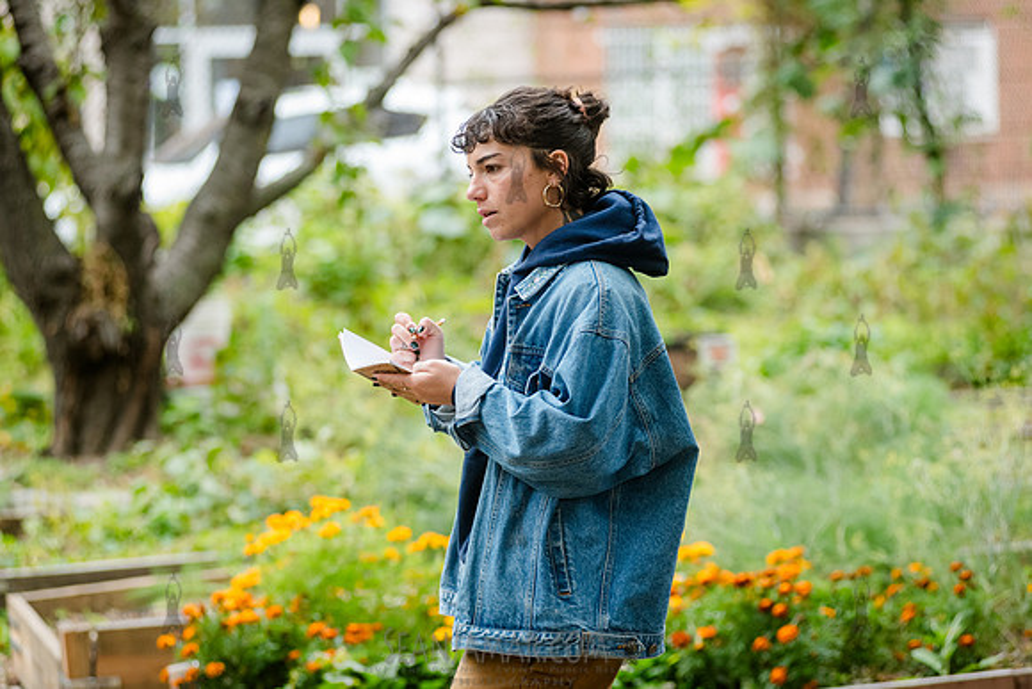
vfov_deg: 11.4
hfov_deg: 17.0
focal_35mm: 120
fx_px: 3443
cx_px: 516
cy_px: 344
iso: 2000
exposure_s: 1/800
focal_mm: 120
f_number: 3.5
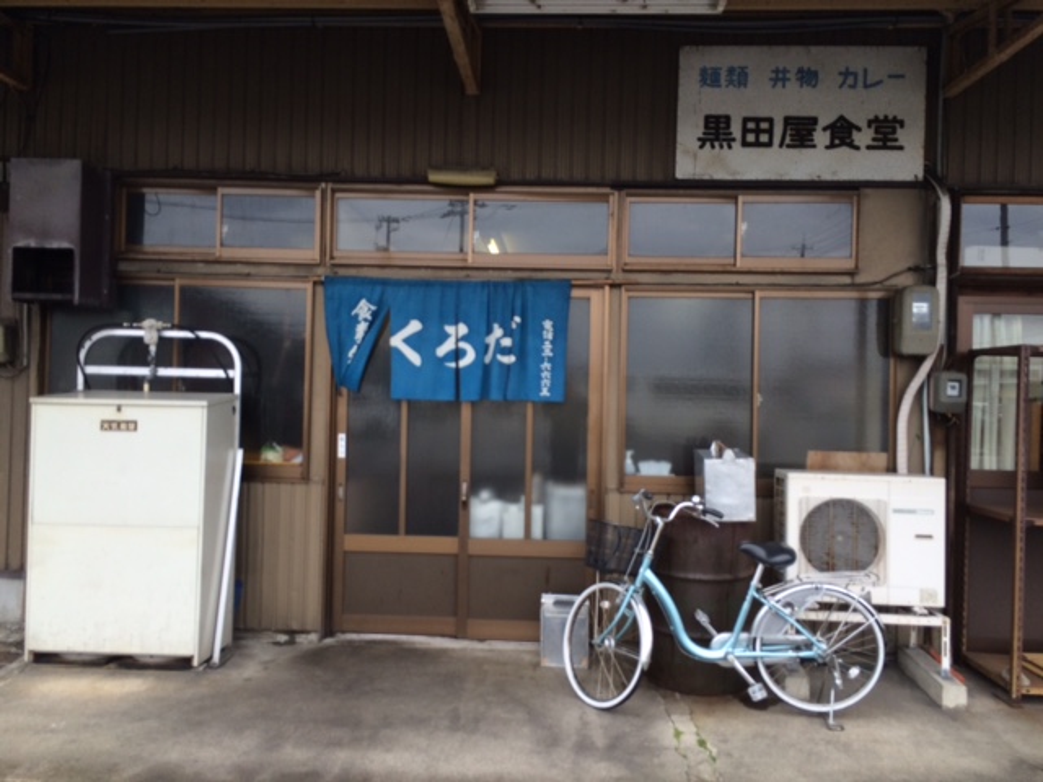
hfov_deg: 61.7
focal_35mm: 29
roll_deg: +0.1
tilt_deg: -0.8
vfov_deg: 48.2
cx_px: 522
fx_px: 874
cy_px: 391
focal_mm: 4.15
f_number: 2.2
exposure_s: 1/123
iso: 32
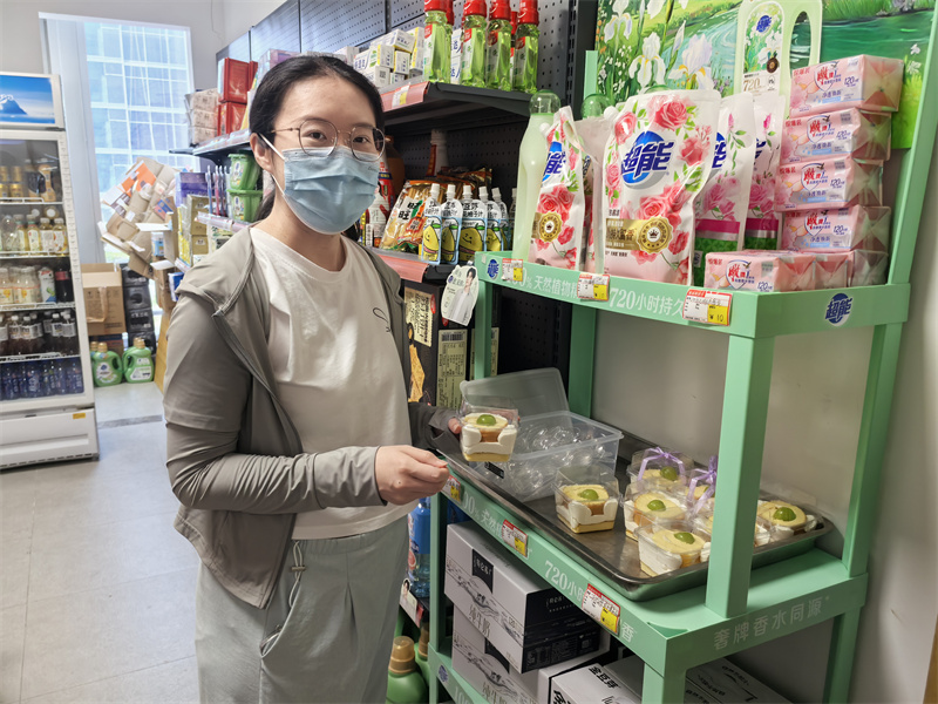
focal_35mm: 27
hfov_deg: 65.3
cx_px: 469
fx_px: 732
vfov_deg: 51.4
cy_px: 352
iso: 160
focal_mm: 5.75
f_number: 2
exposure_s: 1/100
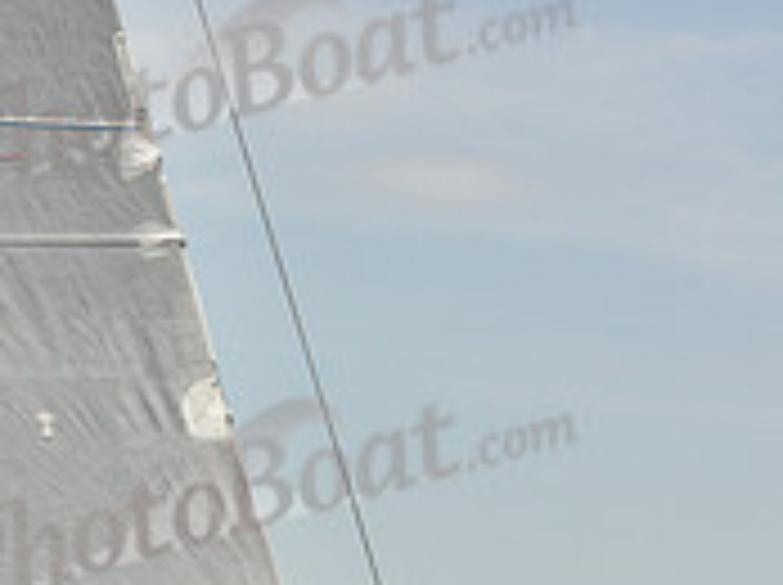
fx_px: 5082
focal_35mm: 225
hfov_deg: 8.7
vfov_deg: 6.5
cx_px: -288
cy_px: 790
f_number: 8
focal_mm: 70
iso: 400
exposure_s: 1/1600
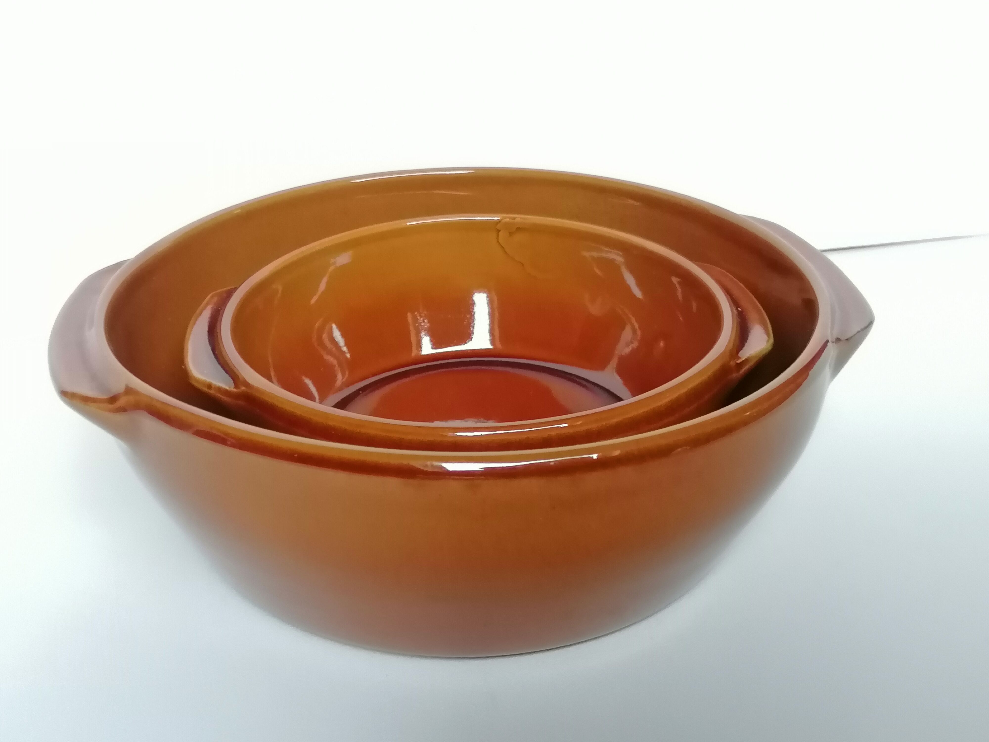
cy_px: 371
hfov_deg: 43.9
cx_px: 494
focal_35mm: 43
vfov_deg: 33.6
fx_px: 1229
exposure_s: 1/25
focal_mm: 4.75
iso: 500
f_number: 1.8
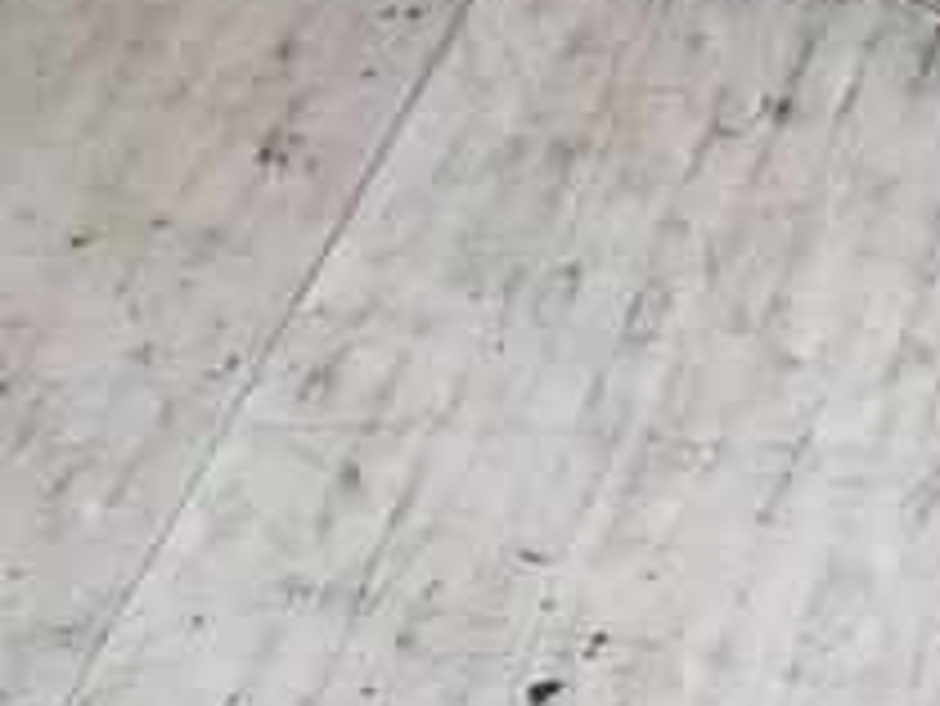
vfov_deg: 14.9
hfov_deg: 19.3
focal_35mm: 92
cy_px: -355
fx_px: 2500
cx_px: 1295
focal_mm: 4.1
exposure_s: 1/30
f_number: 3.3
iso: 200
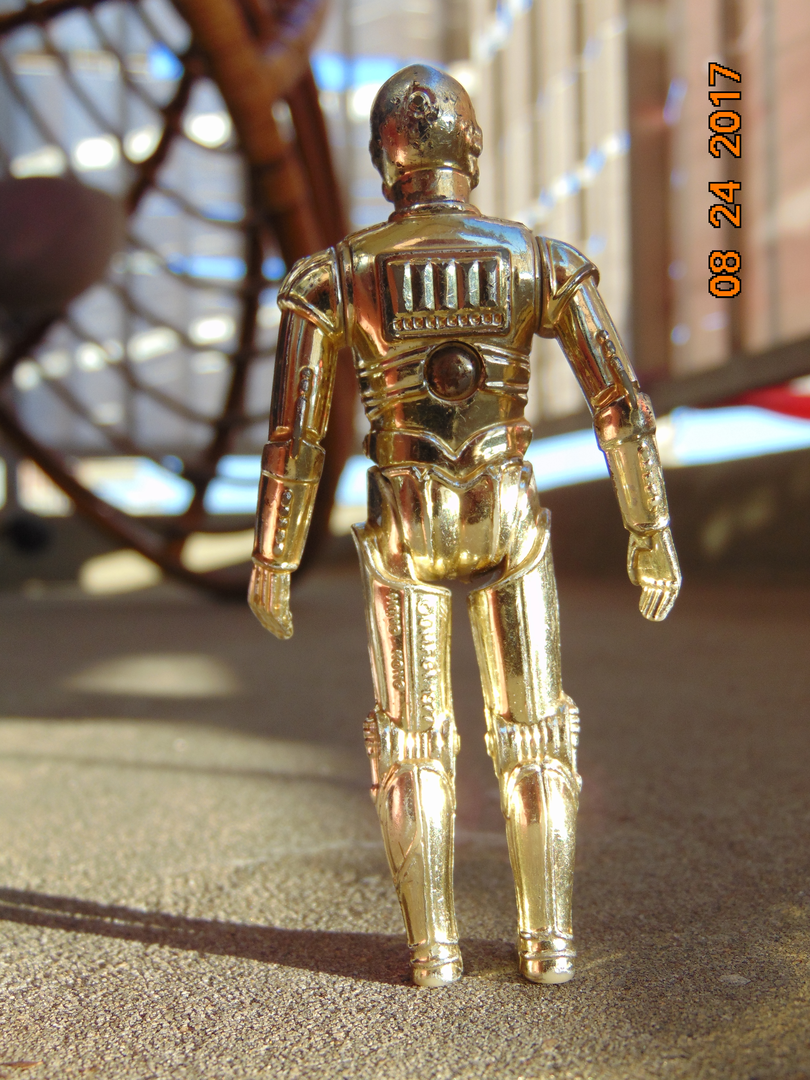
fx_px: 1310
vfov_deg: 44.8
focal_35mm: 42
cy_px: 540
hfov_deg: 34.3
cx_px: 405
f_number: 3.3
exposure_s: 1/200
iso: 80
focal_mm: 7.6
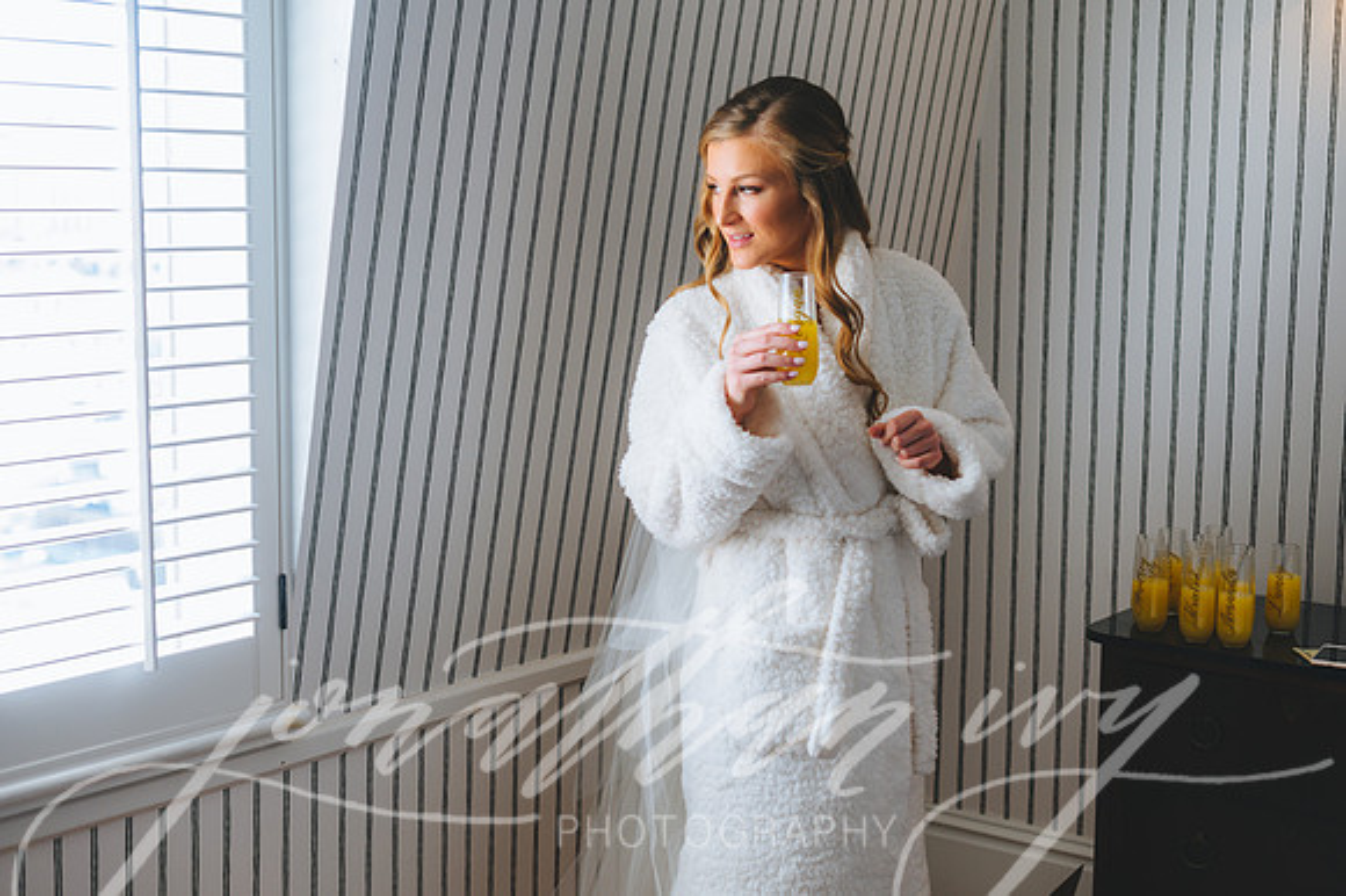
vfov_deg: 27.0
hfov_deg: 39.6
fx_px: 1868
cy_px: 448
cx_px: 673
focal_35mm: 50
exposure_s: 1/200
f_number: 2.5
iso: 250
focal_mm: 50
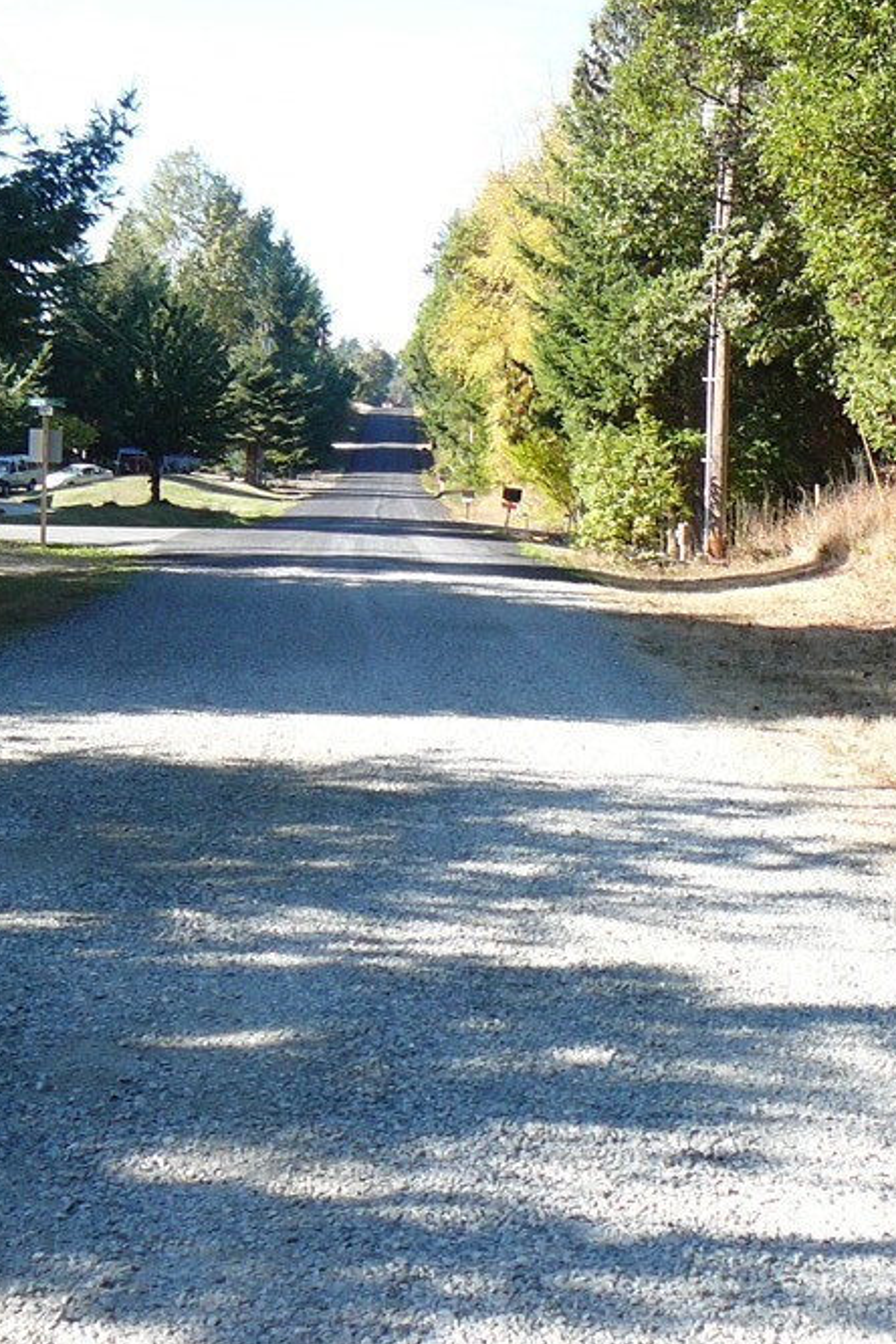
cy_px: 672
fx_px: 2091
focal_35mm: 56
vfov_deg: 35.6
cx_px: 472
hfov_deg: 24.2
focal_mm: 5.2
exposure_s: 1/250
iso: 80
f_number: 2.8
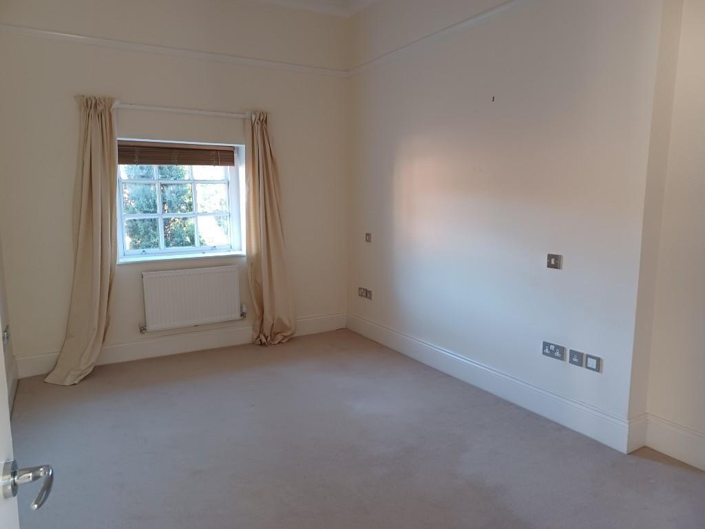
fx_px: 509
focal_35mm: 25
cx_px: 352
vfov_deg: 54.9
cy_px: 264
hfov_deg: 69.4
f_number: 1.8
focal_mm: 4.6
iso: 250
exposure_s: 1/33.3
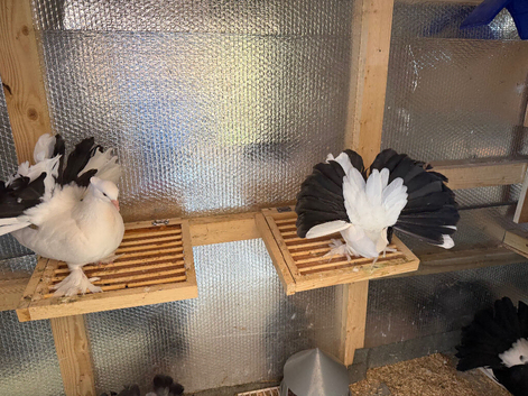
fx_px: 366
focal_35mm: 24
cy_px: 198
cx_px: 264
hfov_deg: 71.6
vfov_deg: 56.8
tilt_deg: -18.2
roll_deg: -1.4
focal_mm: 6.76
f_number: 1.78
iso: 200
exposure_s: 1/93
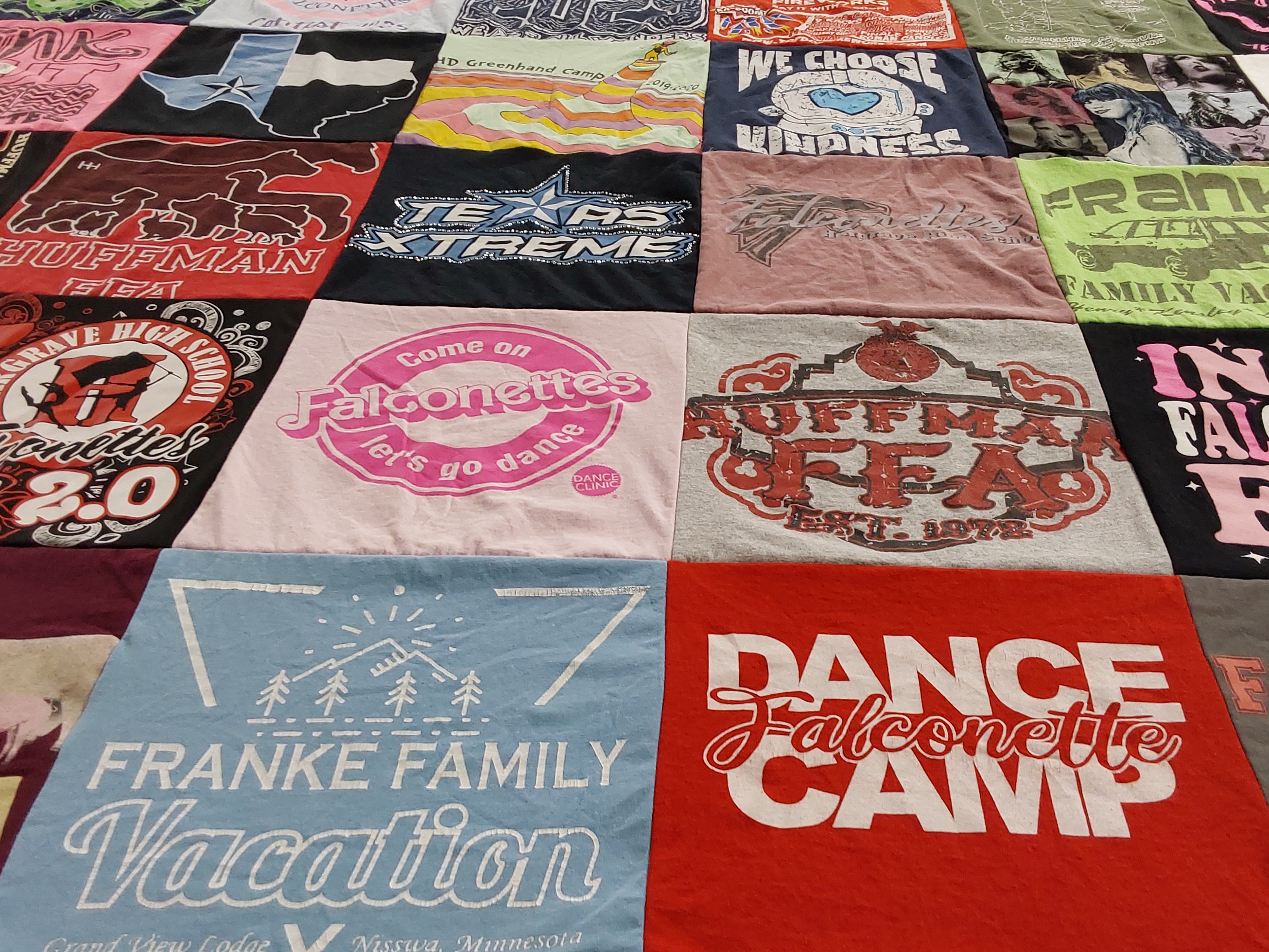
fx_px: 1283
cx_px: 713
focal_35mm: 35
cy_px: 479
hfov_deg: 52.5
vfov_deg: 40.7
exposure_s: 1/50
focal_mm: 2.91
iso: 80
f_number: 1.9
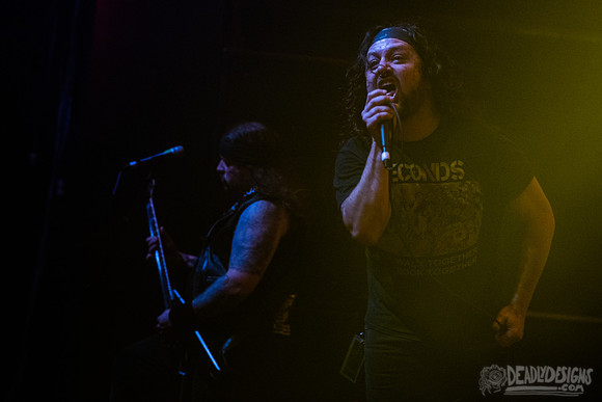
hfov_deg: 16.4
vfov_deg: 11.0
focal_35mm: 125
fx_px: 2087
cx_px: 301
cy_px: 151
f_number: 3.2
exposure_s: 1/200
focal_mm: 100
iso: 2000
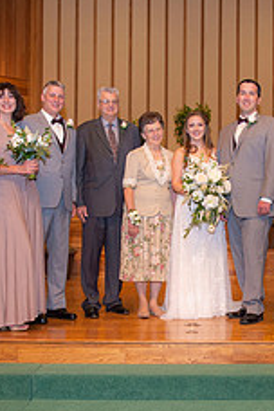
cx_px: 198
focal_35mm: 56
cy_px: 240
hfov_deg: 24.0
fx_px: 639
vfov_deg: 35.6
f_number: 3.5
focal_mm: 19
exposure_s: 1/160
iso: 800
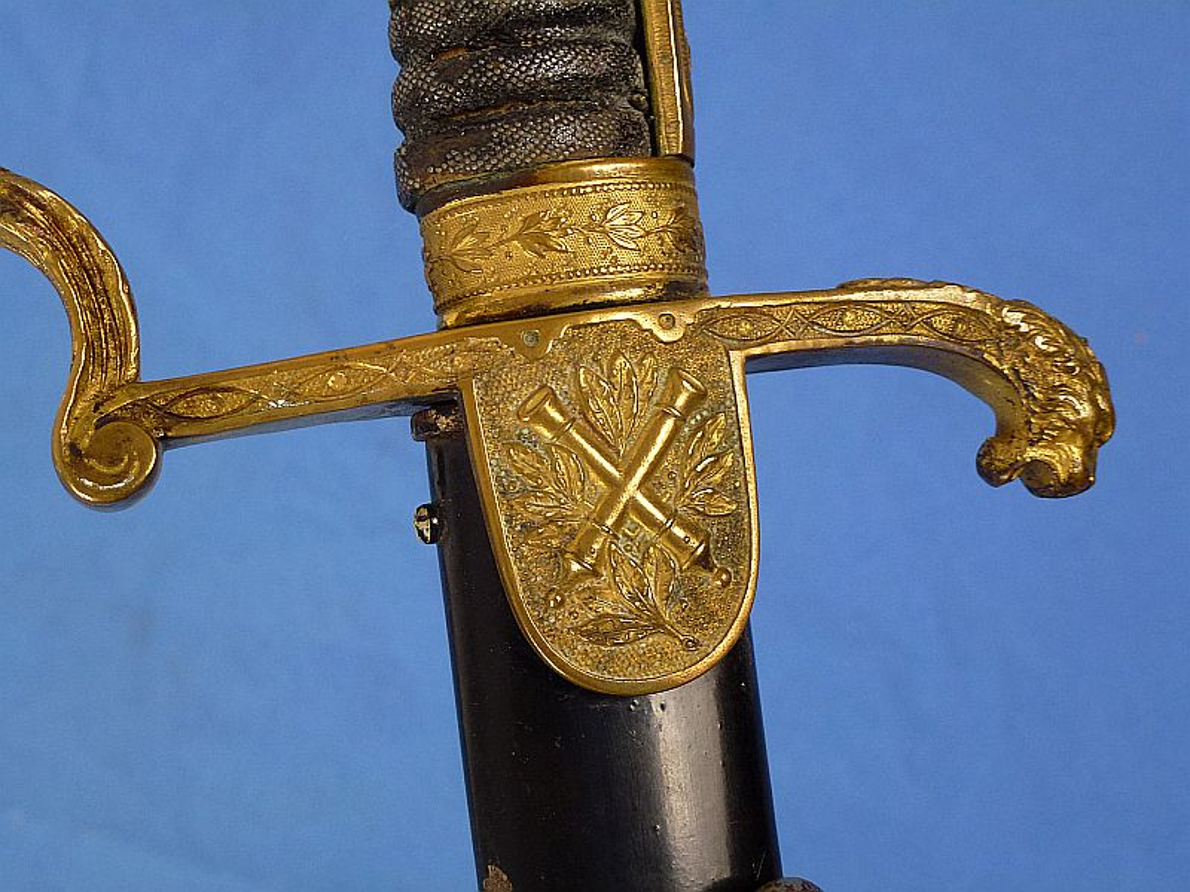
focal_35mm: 49
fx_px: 1684
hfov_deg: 38.9
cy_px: 446
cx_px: 595
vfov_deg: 29.7
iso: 250
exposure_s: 1/80
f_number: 4.1
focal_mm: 8.7
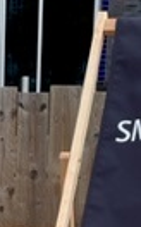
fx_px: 827
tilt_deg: -15.0
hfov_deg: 9.6
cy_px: 315
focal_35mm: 134
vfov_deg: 14.8
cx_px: -31
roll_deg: -0.6
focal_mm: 4.2
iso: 32
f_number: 1.6
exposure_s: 1/972
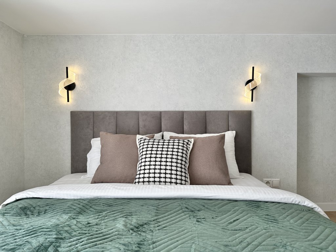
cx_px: 168
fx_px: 233
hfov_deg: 71.6
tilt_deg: -0.7
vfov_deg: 56.8
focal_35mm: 24
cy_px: 126
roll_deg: +0.2
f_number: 1.78
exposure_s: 1/167
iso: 64
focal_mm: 6.86
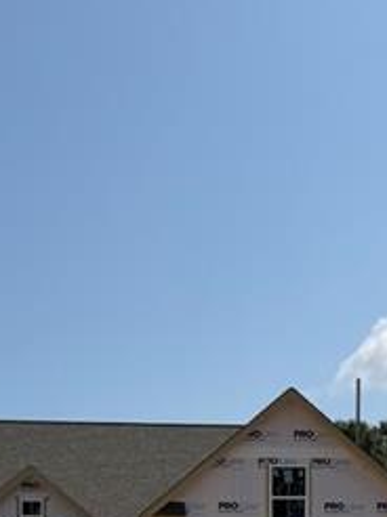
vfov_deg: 23.4
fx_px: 1120
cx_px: 202
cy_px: 647
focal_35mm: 75
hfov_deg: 19.6
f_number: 1.78
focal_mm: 6.76
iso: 80
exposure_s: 1/9091
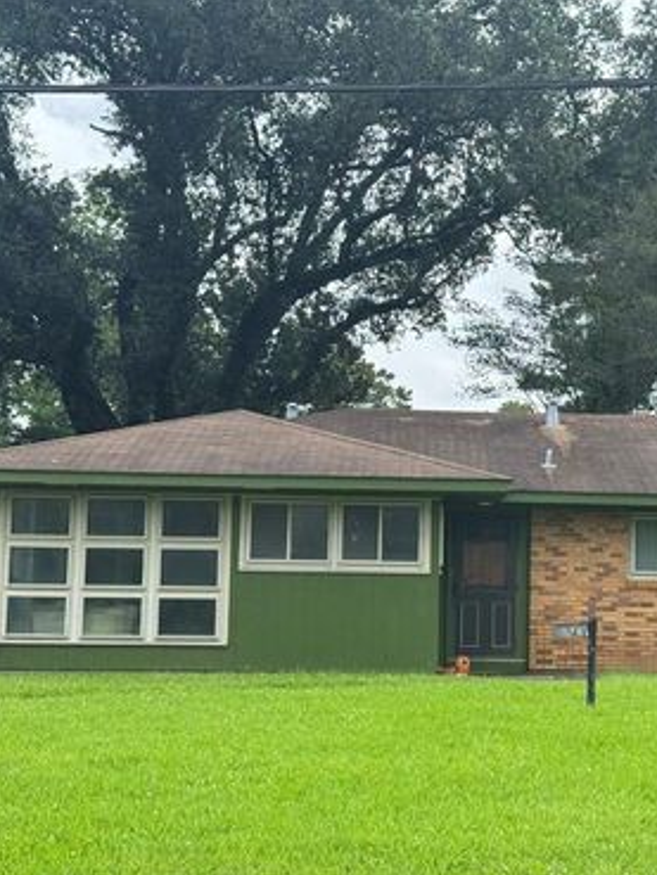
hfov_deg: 22.4
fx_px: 1644
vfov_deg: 29.8
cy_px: 435
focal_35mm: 65
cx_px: 474
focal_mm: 6.76
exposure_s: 1/1681
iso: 64
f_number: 1.78
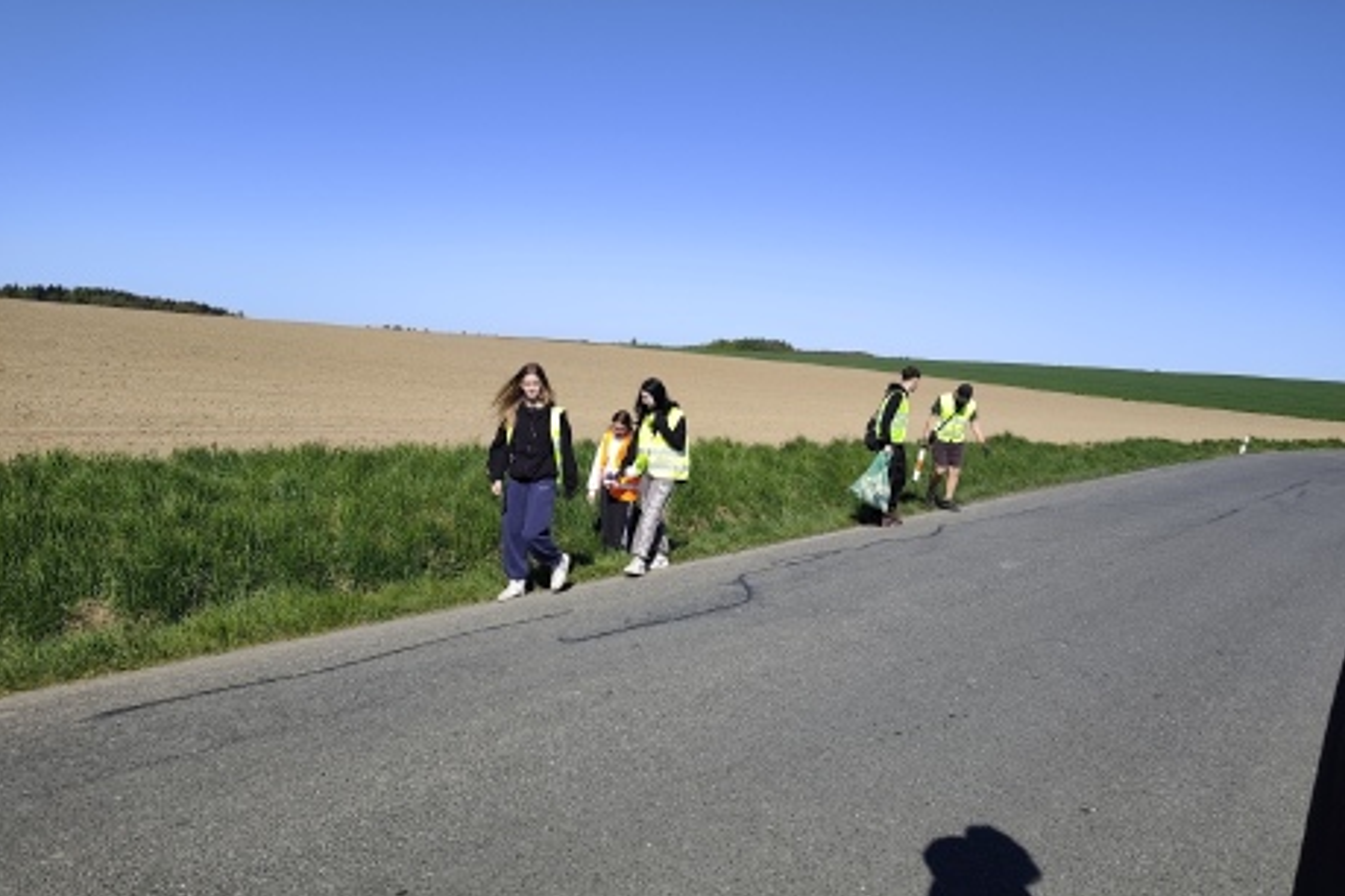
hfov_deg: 71.5
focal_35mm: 25
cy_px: 419
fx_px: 934
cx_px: 689
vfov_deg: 51.2
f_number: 1.65
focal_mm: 6.19
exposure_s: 1/1621
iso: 100
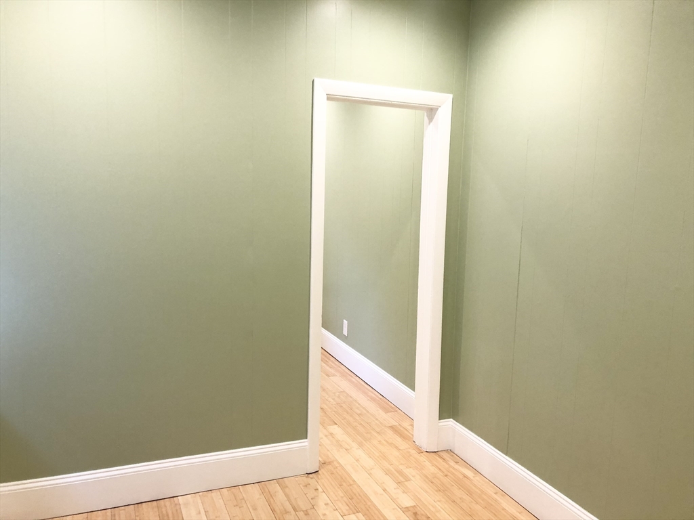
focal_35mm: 28
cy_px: 260
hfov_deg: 63.4
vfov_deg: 49.7
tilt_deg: -5.2
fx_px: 561
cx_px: 347
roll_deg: -3.5
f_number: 1.8
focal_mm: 4
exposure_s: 1/30
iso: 32
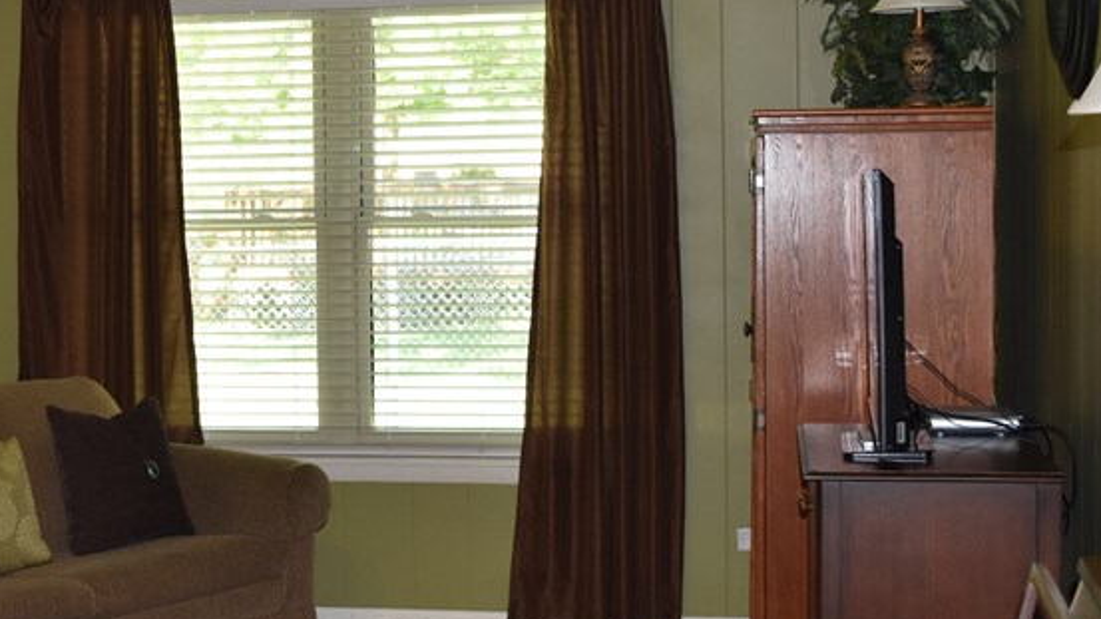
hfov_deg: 28.1
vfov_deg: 16.3
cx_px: 253
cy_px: 285
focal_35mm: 74
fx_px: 2160
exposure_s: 1/100
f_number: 5
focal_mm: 24
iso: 800
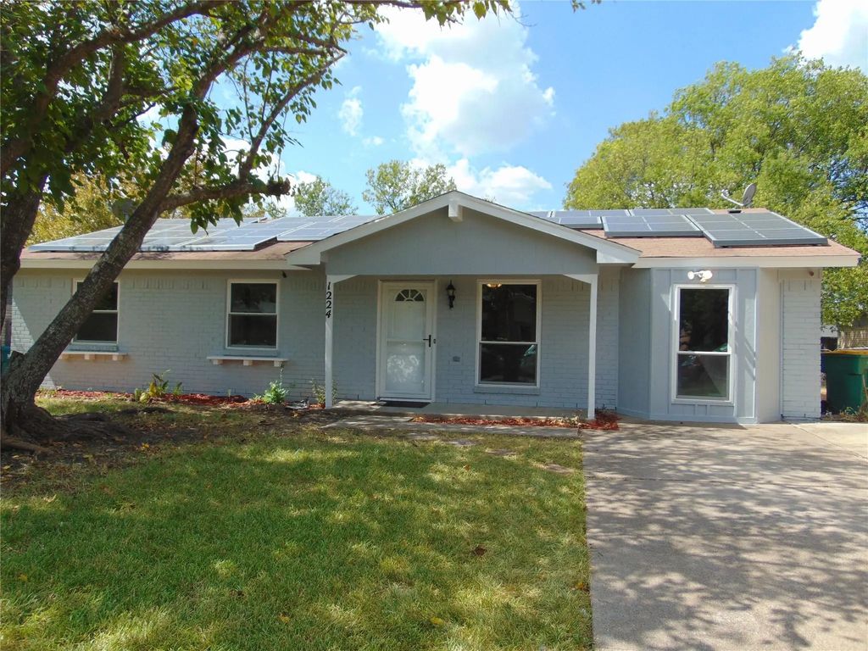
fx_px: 627
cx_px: 434
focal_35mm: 25
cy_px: 326
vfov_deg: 54.9
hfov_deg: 69.4
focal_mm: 4.5
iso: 80
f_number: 3
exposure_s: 1/640
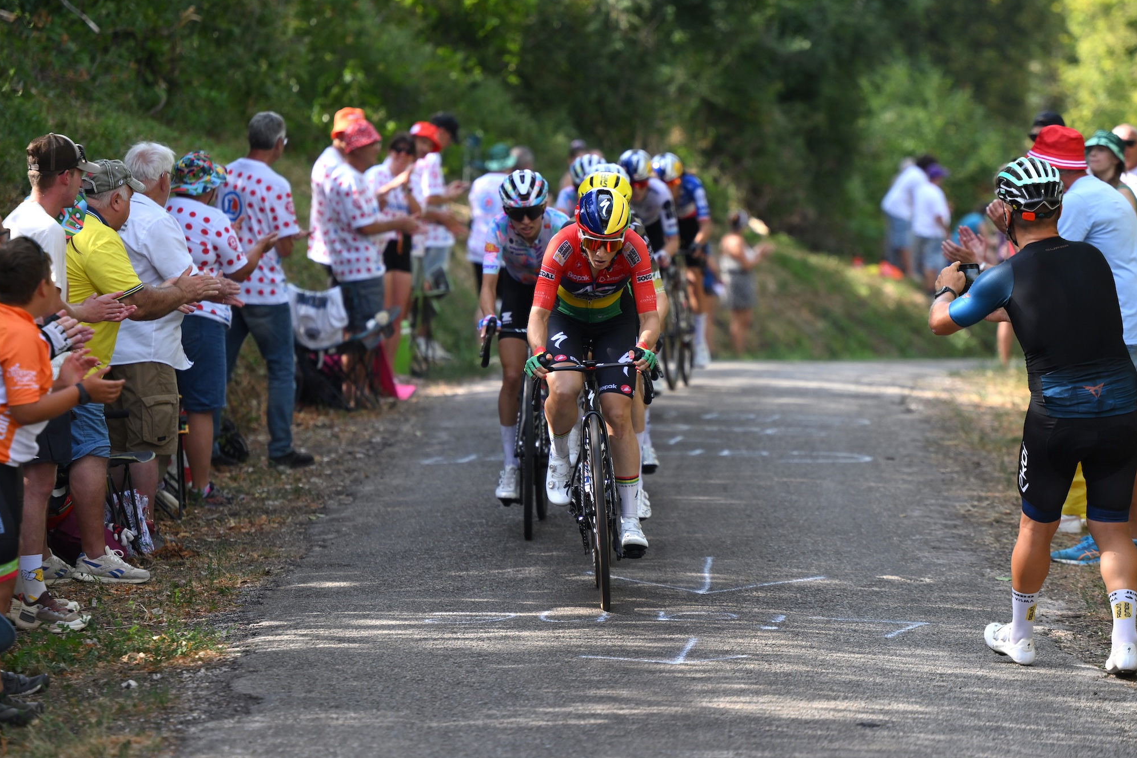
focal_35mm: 181
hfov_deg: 11.4
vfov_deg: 7.6
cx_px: 566
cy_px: 378
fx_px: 5716
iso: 1000
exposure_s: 1/1600
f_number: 4
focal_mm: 180
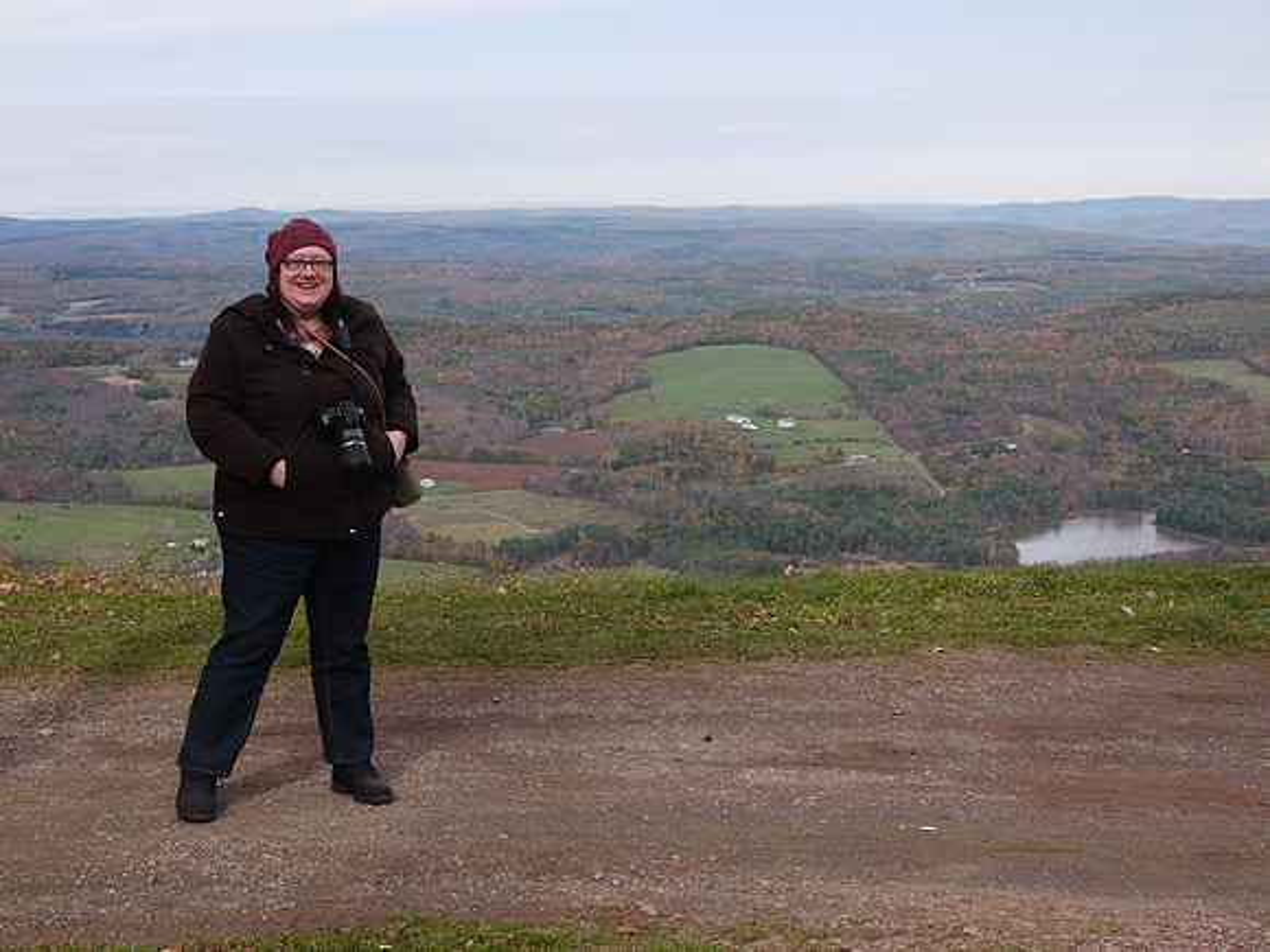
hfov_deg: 31.2
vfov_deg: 23.7
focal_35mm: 62
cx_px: 635
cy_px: 476
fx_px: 2275
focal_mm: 31
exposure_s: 1/200
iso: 100
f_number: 8
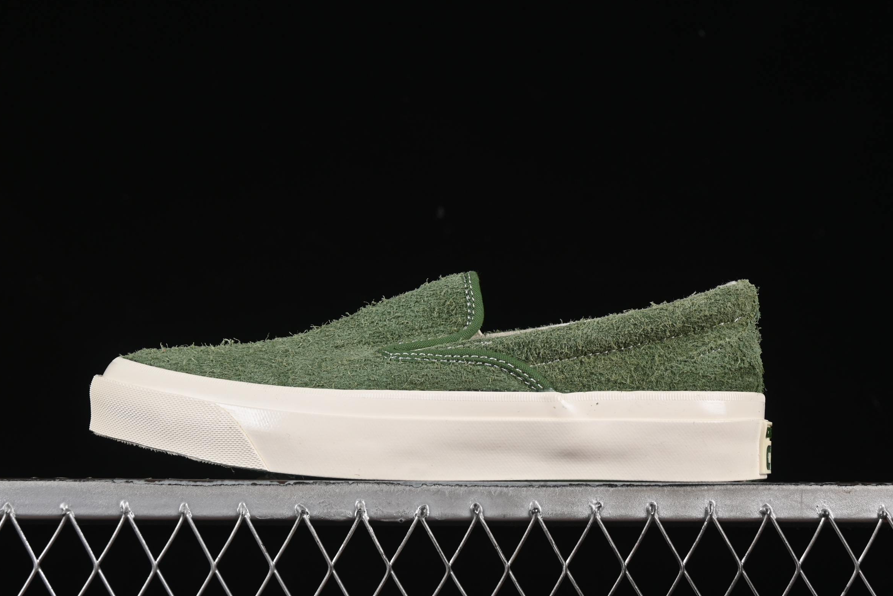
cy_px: 260
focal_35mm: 89
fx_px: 2208
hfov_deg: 22.9
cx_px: 446
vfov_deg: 15.4
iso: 160
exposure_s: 1/80
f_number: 8
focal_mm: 50
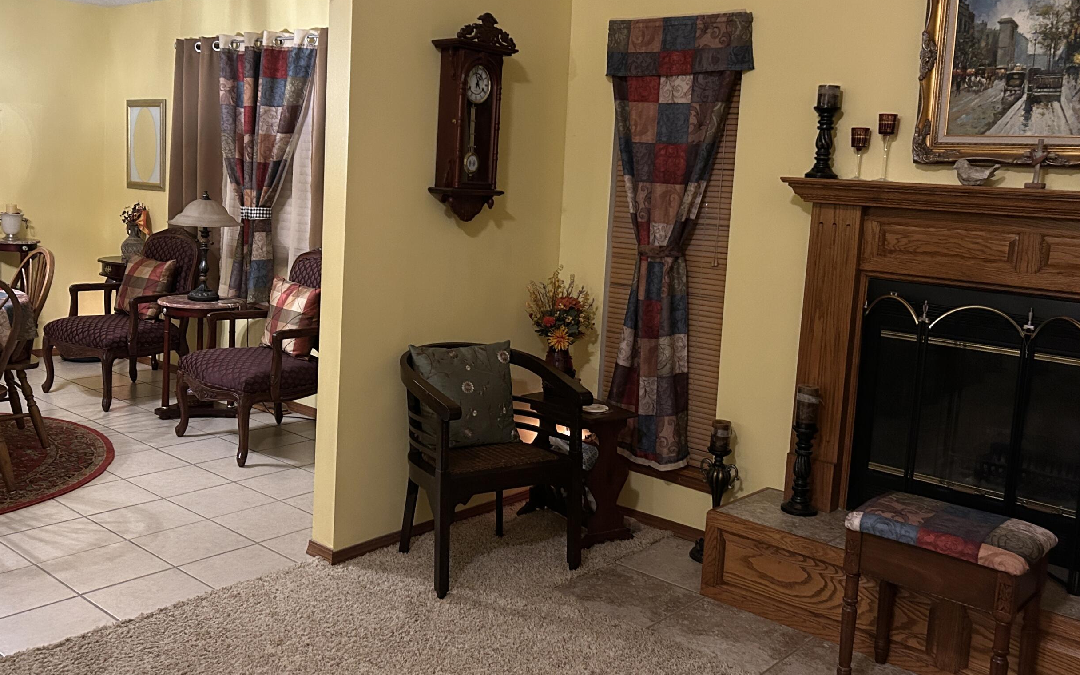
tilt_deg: -5.2
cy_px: 274
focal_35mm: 34
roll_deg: -2.6
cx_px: 523
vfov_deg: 37.1
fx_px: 1001
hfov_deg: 56.7
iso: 500
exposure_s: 1/30
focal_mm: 5.7
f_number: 1.5
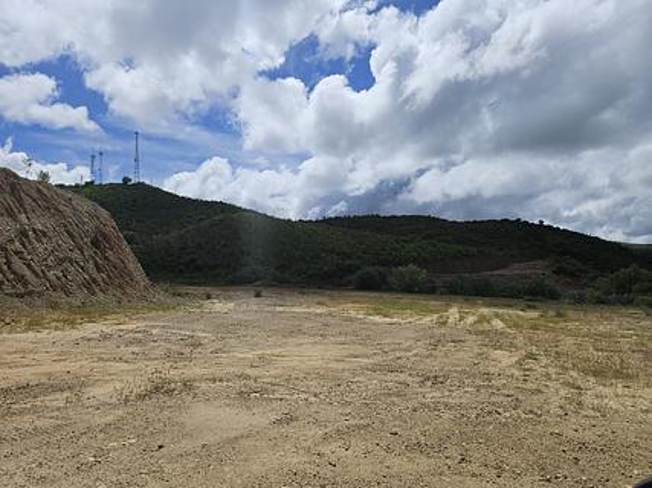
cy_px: 244
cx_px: 326
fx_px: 433
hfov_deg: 73.9
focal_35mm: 23
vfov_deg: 58.9
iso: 25
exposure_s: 1/5243
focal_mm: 5.4
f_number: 1.8
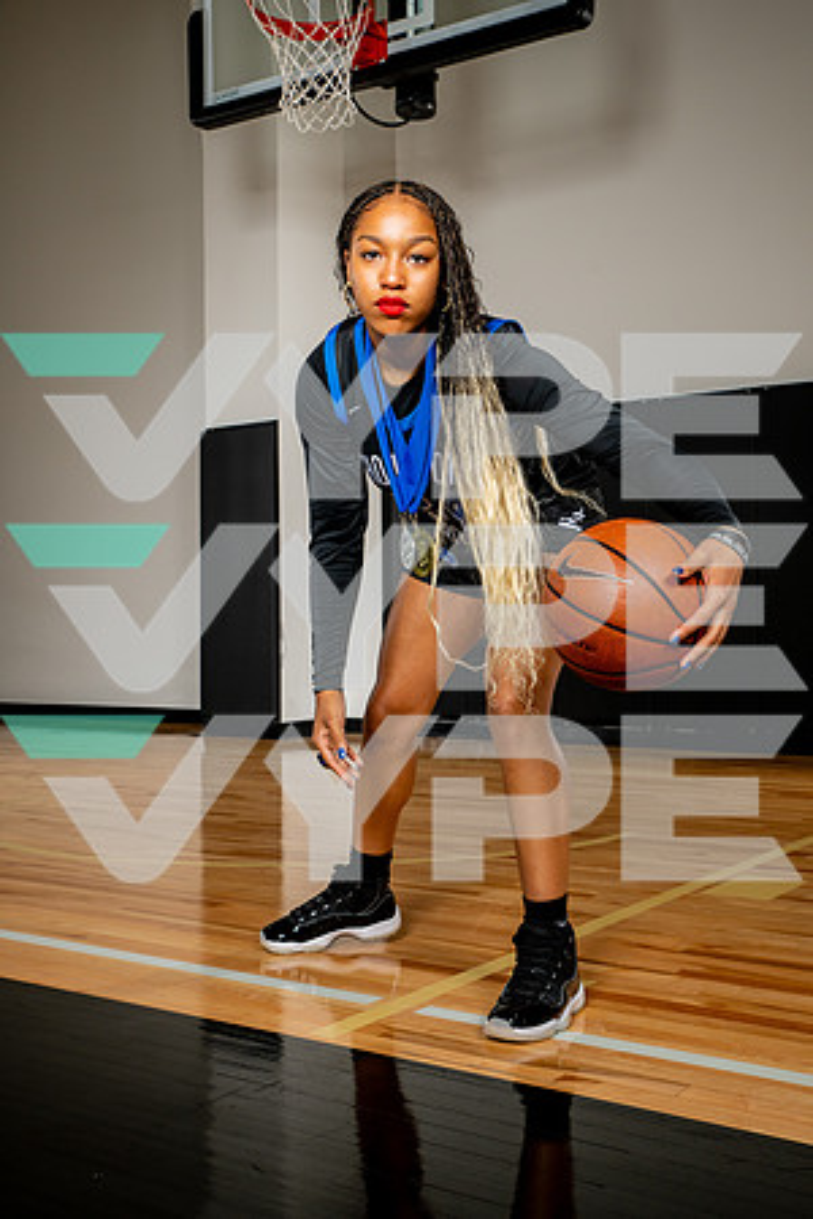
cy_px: 610
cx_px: 406
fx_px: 1423
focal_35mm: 42
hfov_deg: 31.9
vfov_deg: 46.4
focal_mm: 42
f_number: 8
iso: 250
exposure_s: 1/500
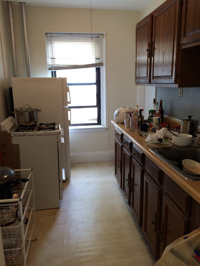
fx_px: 231
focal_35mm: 30
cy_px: 133
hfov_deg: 46.8
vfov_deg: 60.0
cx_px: 100
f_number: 2.2
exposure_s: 1/30
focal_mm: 4.12
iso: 32
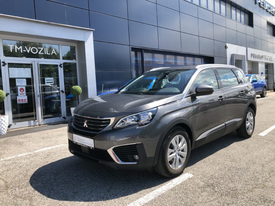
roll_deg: +3.3
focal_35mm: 28
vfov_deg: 49.7
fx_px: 222
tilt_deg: -3.0
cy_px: 103
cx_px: 138
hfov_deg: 63.4
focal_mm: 3.99
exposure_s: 1/941
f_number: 1.8
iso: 20
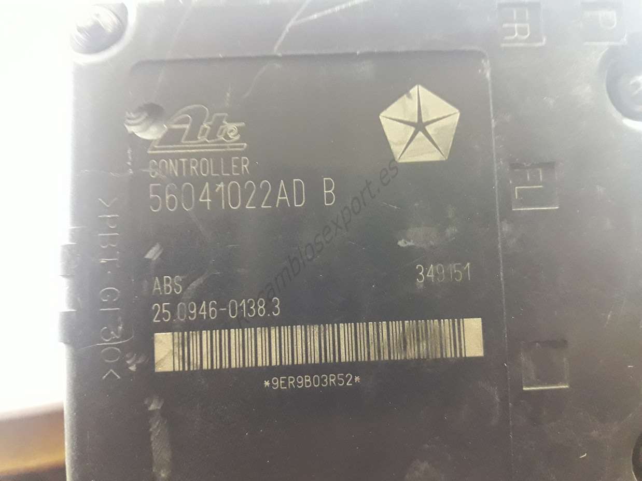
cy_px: 240
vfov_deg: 49.7
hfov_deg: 63.5
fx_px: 519
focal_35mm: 28
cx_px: 321
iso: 500
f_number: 1.9
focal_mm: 3.7
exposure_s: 1/17
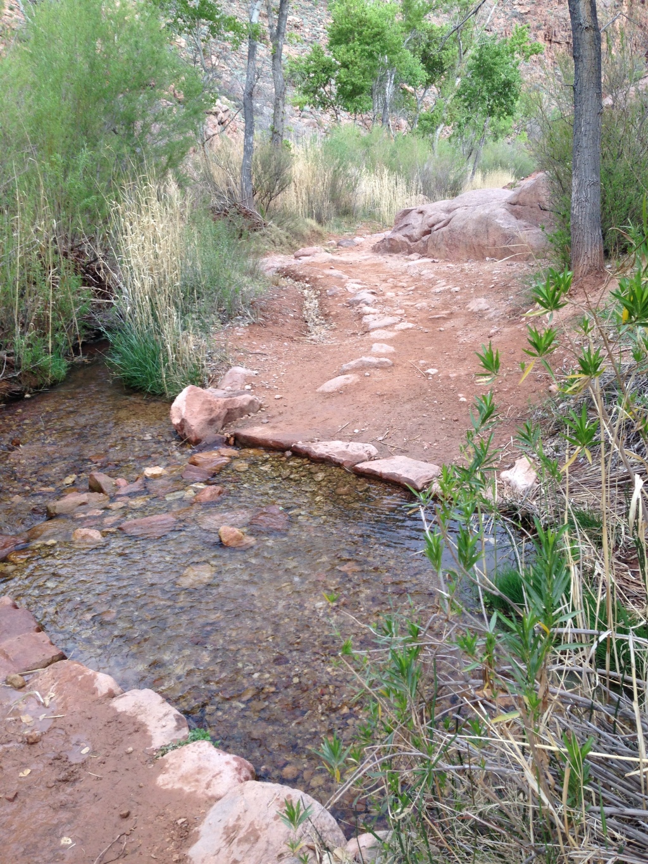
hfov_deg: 43.0
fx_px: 824
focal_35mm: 33
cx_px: 324
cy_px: 432
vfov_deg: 55.3
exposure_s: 1/288
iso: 50
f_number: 2.4
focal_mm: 4.12
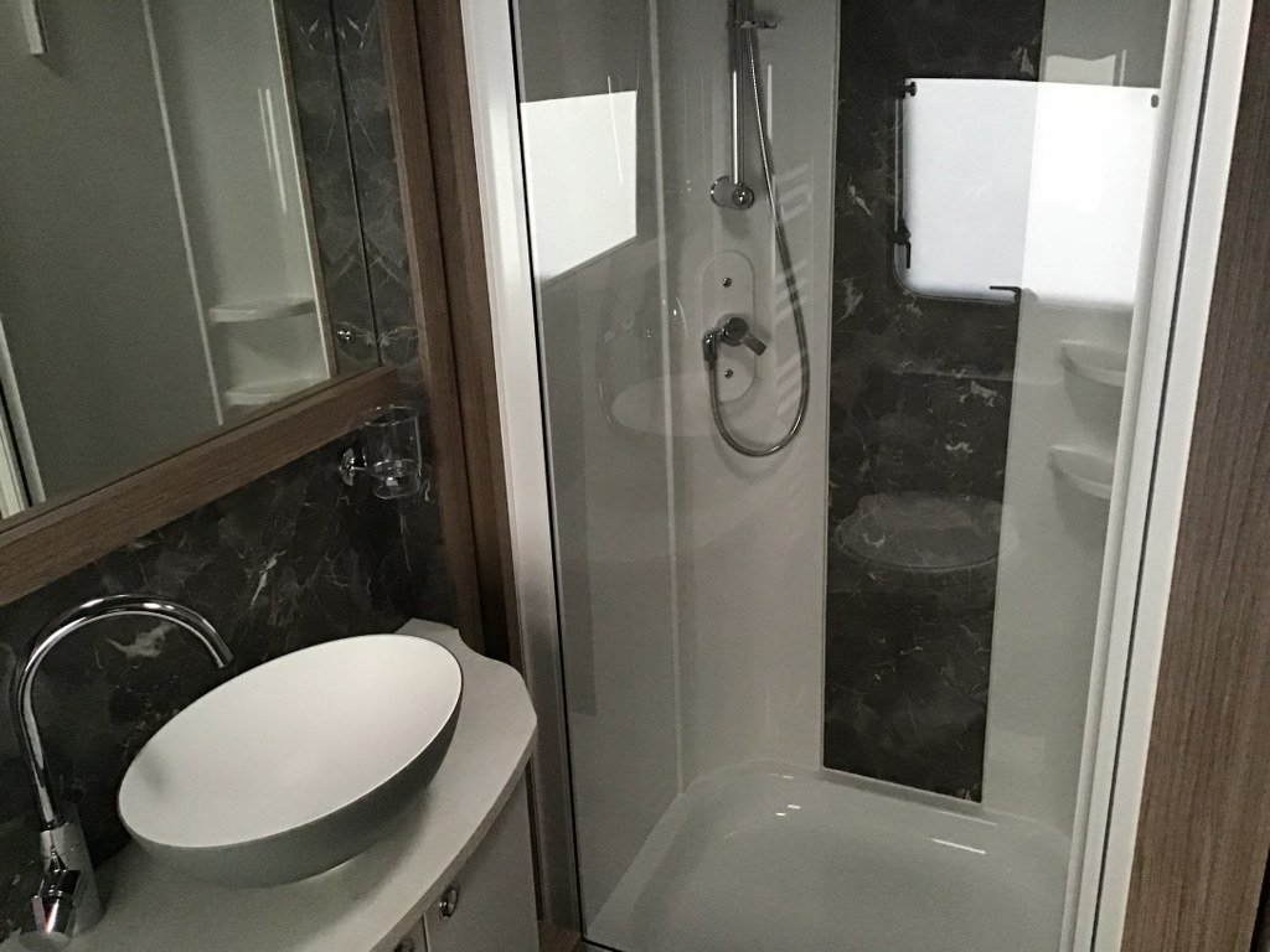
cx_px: 635
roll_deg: +2.7
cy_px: 476
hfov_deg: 58.4
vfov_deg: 45.4
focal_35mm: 31
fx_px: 1137
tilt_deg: -22.0
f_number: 2.4
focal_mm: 3.3
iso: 320
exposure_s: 1/17
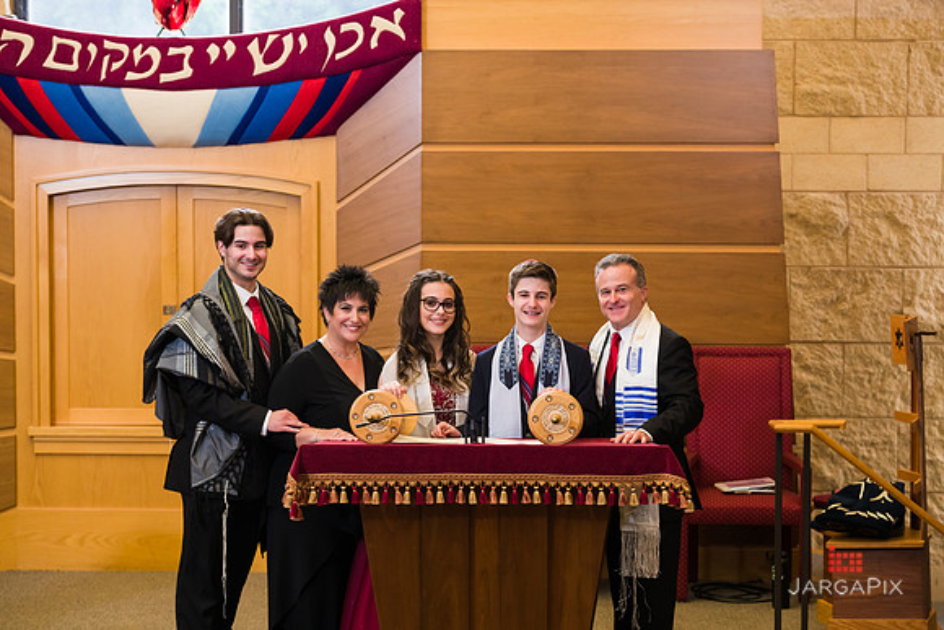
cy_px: 315
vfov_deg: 13.7
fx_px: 2623
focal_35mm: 100
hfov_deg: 20.4
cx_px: 472
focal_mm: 100
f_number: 5.6
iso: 1000
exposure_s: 1/200
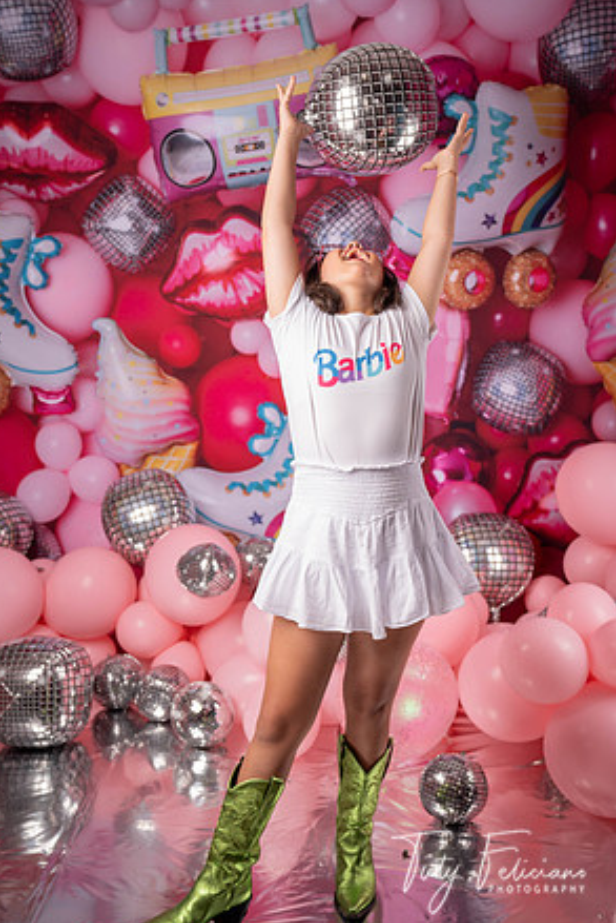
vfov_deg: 47.4
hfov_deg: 32.7
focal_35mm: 41
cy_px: 465
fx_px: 1051
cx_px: 303
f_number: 4.5
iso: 125
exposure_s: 1/200
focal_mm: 40
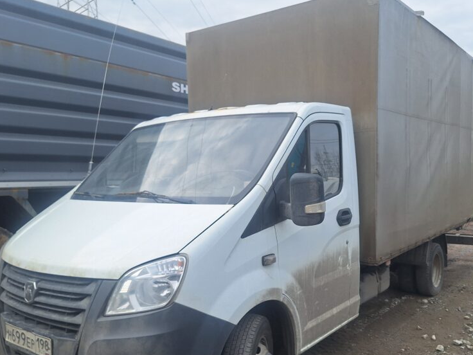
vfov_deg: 43.9
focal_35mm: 32
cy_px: 215
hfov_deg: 56.7
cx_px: 265
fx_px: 437
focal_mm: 5.54
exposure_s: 1/1577
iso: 40
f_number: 1.8
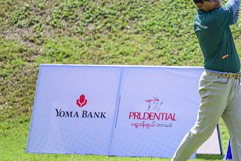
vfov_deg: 4.4
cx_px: 231
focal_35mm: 311
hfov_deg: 6.6
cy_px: 73
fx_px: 2081
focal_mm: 160
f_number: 2.8
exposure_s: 1/6400
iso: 640
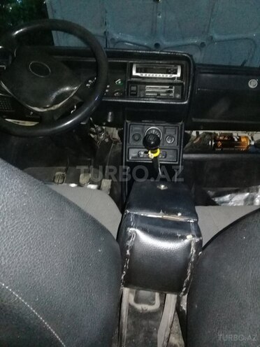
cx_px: 130
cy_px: 174
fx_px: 310
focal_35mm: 31
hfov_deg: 45.4
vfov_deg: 58.4
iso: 640
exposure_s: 1/17
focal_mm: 3.3
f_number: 2.2
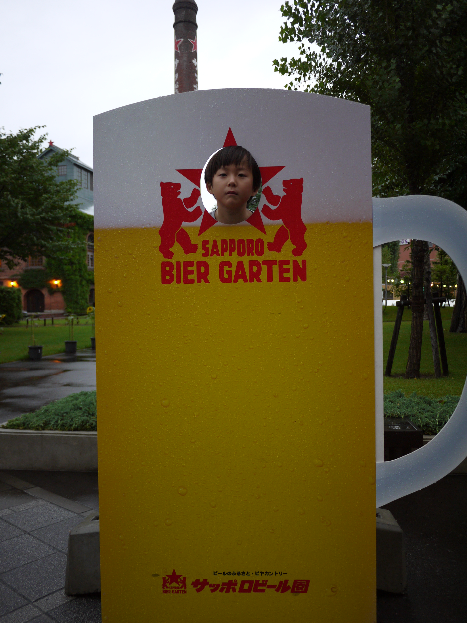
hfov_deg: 49.7
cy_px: 312
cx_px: 234
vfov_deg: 63.4
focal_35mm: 28
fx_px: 504
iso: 200
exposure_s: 1/60
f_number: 2.5
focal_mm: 14
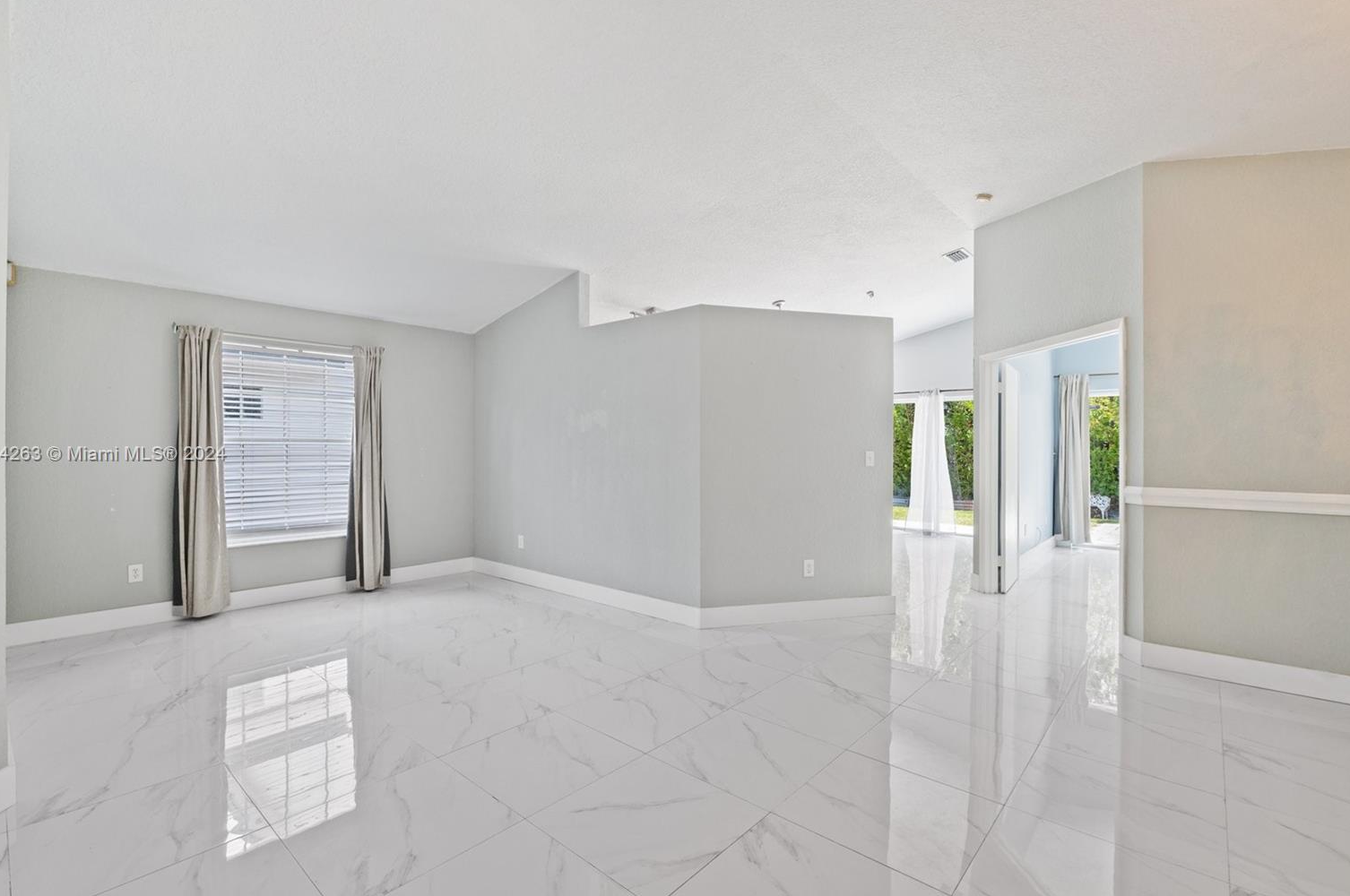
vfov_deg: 70.3
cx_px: 656
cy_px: 456
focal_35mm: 17
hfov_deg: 93.3
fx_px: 637
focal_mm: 16
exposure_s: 1/15
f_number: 8
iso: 200
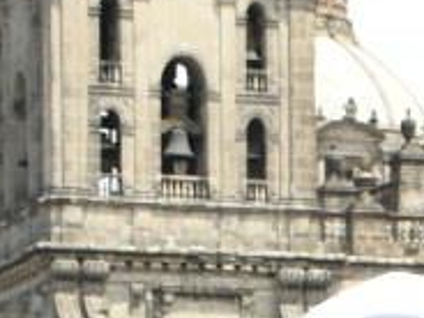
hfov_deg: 6.8
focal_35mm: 288
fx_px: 3528
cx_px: 571
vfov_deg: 4.9
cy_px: 991
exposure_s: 1/125
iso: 250
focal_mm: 23
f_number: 13
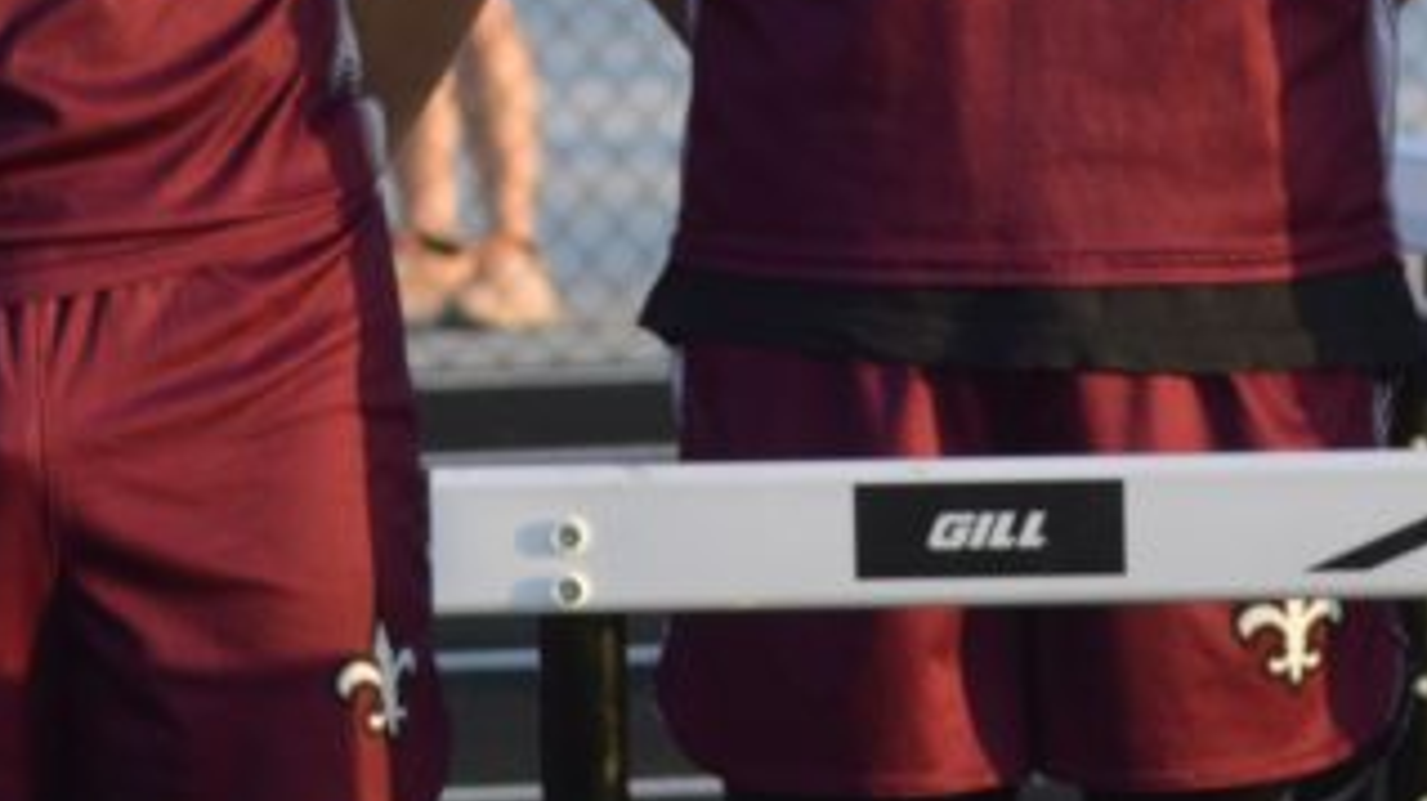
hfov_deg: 6.1
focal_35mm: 353
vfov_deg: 3.4
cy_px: -405
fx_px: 13349
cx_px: 1588
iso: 400
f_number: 5
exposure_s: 1/400
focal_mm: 70
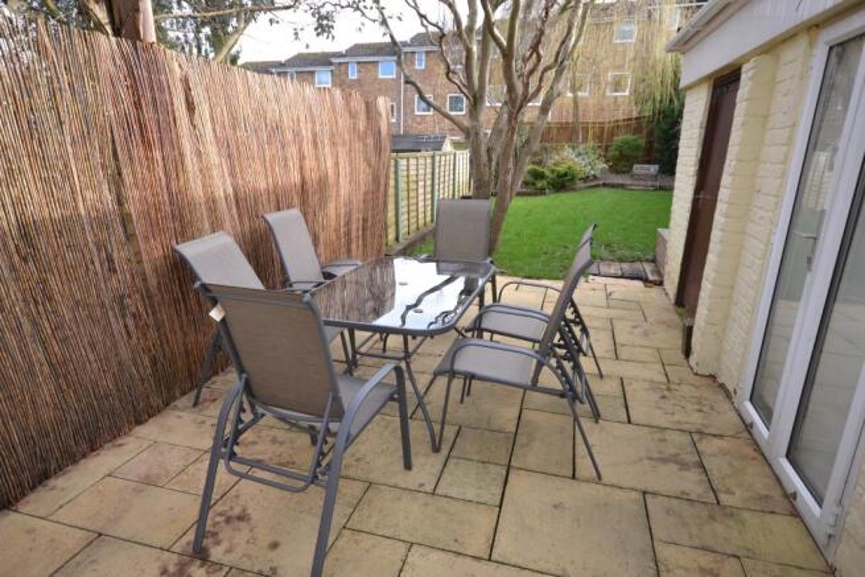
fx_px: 505
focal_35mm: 21
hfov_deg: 81.2
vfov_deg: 59.5
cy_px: 288
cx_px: 432
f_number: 5.6
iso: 220
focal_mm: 14
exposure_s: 1/125
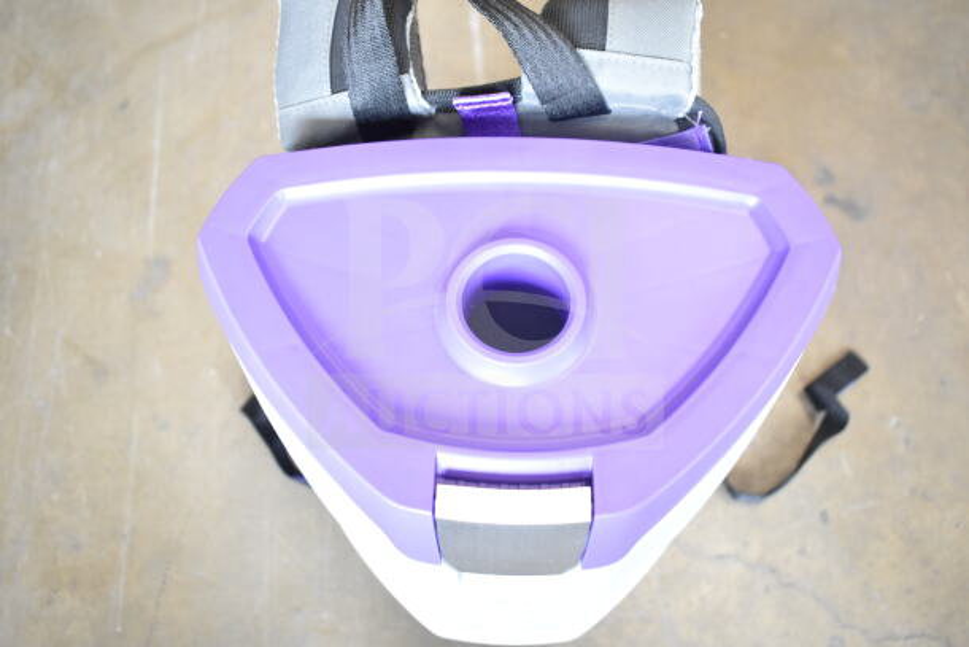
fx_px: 888
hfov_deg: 57.2
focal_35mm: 33
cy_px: 324
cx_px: 484
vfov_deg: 40.0
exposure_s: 1/60
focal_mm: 22
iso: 1600
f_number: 3.8
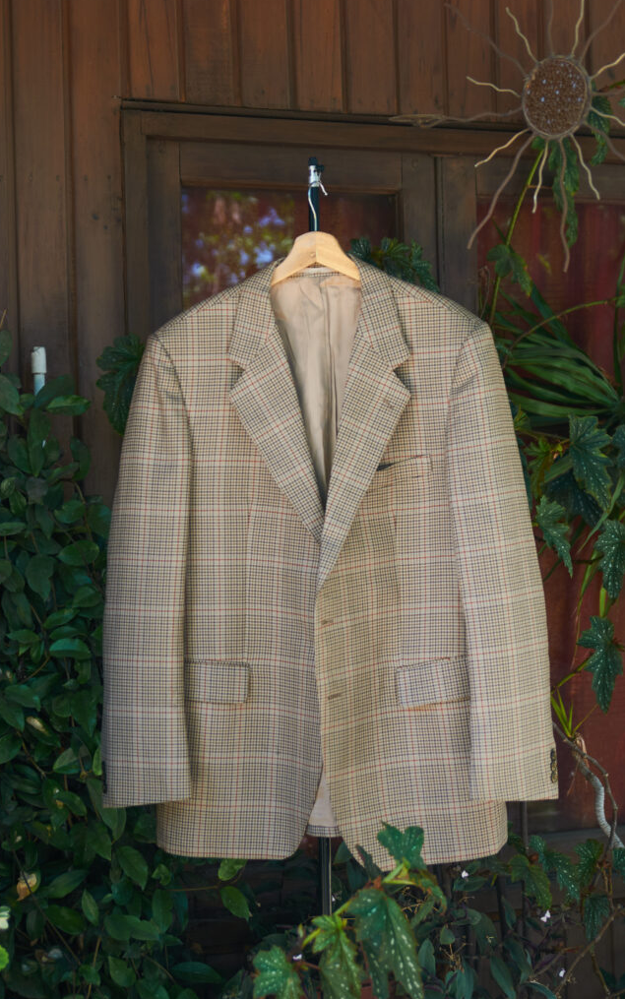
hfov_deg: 17.0
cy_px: 497
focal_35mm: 77
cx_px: 320
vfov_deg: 26.8
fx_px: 2097
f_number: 2.8
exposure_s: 1/200
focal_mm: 50
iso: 200
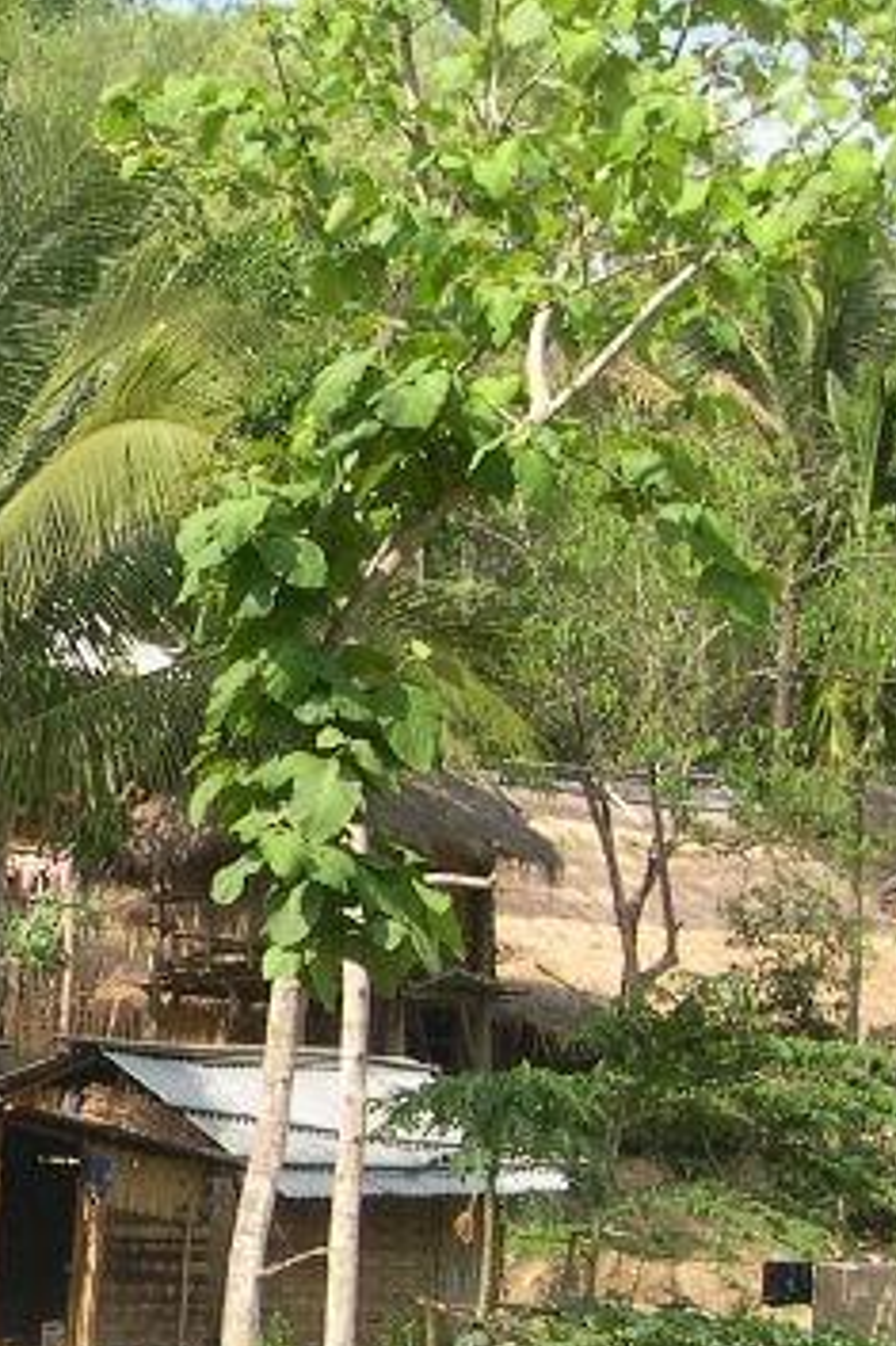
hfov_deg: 9.1
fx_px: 5306
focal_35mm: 142
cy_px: 972
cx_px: -831
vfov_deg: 14.4
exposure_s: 1/577
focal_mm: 10.1
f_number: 3.1
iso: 100
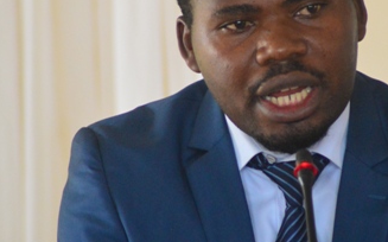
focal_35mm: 548
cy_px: 97
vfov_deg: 2.4
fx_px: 5791
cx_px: 255
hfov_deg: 3.8
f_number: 4.8
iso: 3200
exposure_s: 1/125
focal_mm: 195
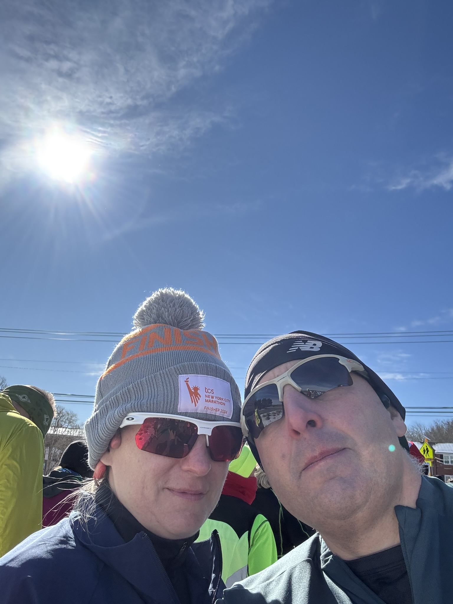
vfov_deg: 60.0
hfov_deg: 46.8
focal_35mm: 30
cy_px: 302
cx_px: 226
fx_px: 523
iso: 25
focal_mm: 2.69
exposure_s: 1/1101
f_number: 1.9
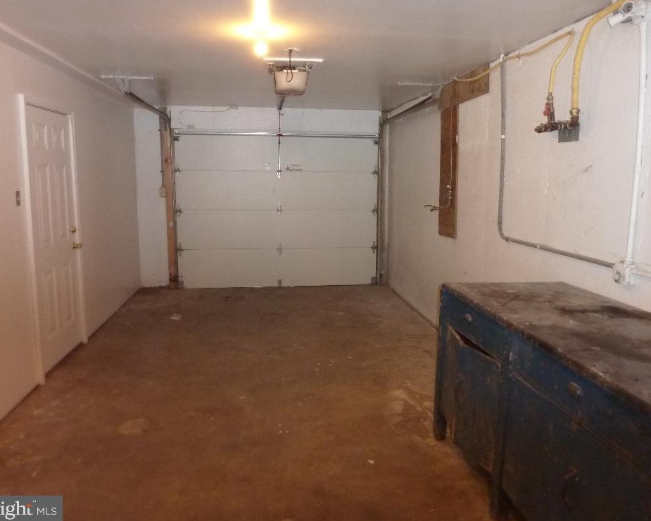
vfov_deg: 53.2
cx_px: 335
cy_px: 254
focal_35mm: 27
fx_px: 520
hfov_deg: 64.1
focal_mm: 4.1
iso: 400
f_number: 3.3
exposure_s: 1/8
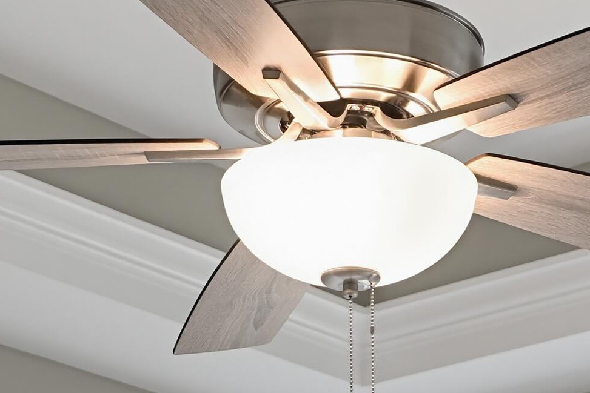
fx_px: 2426
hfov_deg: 13.7
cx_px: 558
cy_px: 196
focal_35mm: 148
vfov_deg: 9.3
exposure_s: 1/160
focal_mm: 48
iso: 500
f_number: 4.5
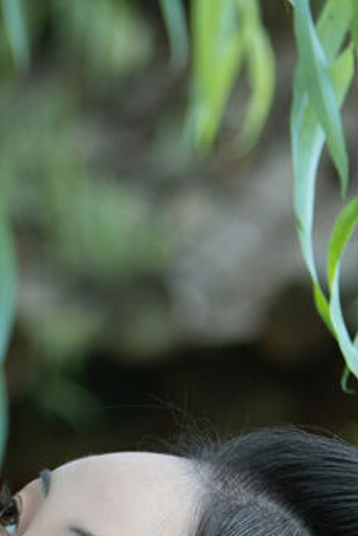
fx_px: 8820
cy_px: 1005
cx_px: 118
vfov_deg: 3.5
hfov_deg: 2.3
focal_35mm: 592
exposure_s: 1/400
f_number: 2.8
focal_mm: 105
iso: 100
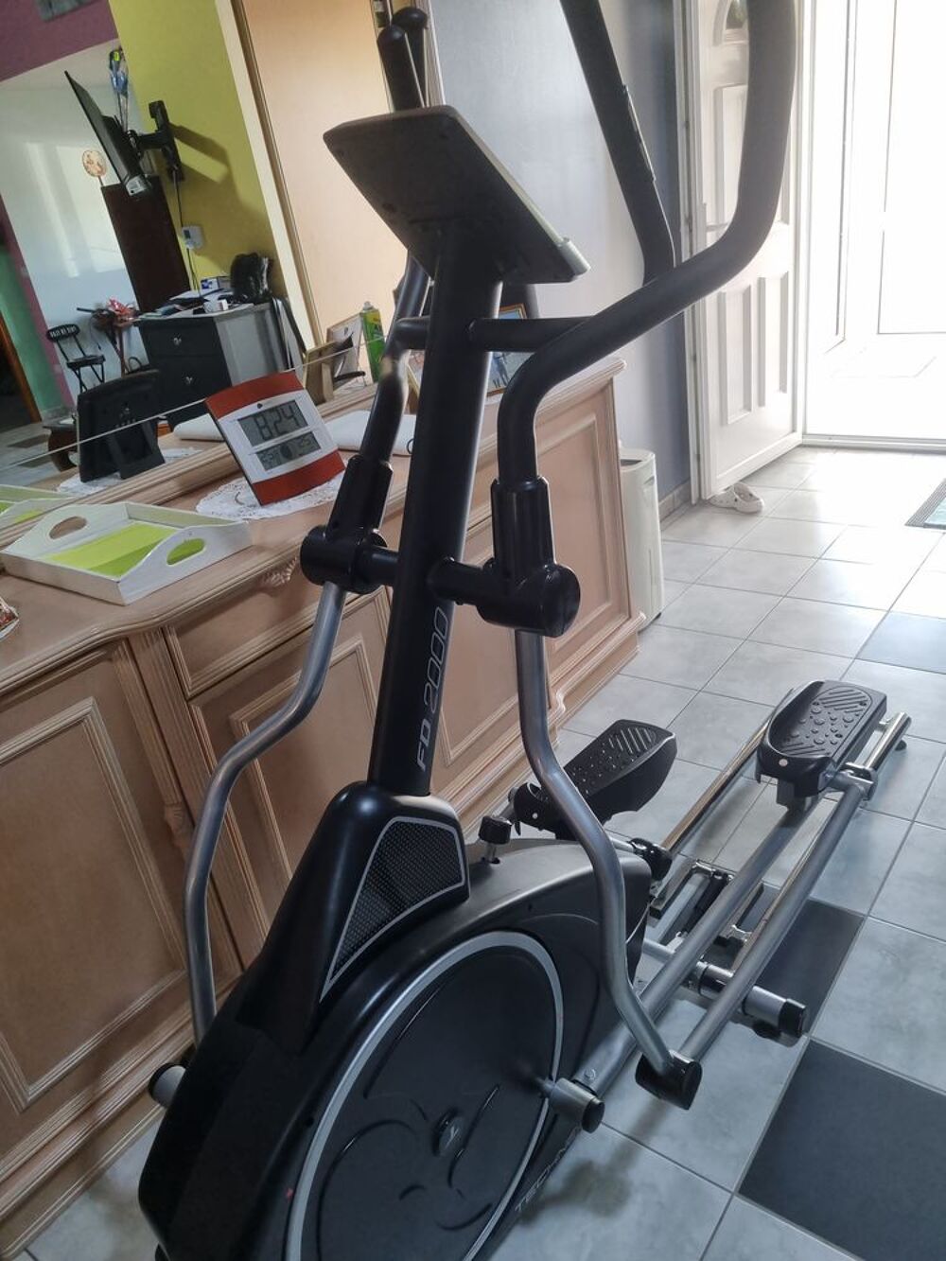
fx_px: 947
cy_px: 630
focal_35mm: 26
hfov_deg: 53.1
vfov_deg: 67.3
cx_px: 473
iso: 200
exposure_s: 1/50
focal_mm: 5.4
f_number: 1.8
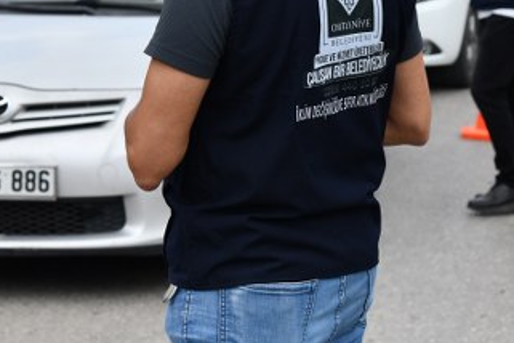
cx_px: 327
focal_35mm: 139
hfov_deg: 14.7
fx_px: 1984
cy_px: -2
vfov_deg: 9.8
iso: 1250
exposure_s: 1/4000
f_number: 5
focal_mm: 62
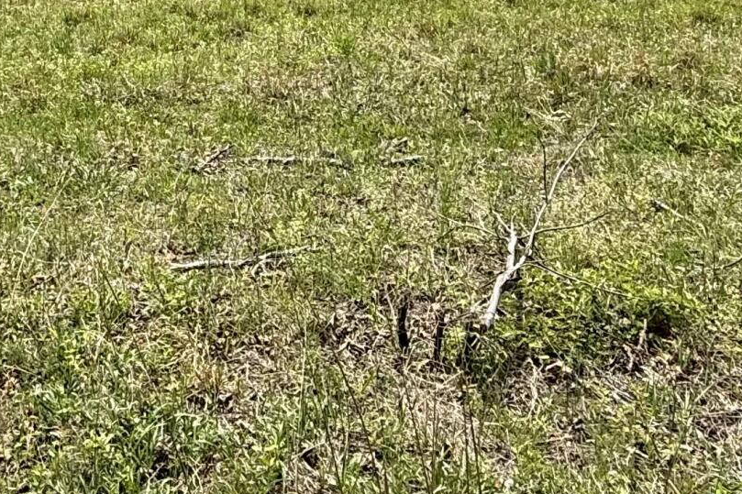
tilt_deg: -16.0
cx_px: 116
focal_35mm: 54
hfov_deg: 35.3
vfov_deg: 22.4
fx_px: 1113
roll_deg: +2.2
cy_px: -149
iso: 50
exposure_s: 1/1285
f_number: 2.2
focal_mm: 2.22
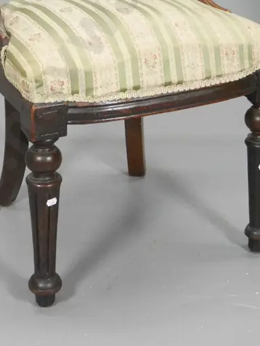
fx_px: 800
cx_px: 104
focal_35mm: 80
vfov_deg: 23.6
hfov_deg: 18.4
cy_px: 18
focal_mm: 20
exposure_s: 1/125
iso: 3200
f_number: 5
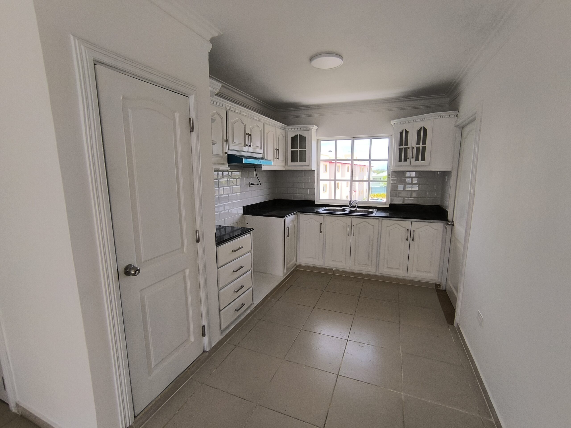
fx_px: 264
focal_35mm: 16
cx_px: 286
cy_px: 214
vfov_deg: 78.1
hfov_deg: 94.5
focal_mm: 1.65
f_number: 2.2
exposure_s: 1/273
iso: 50
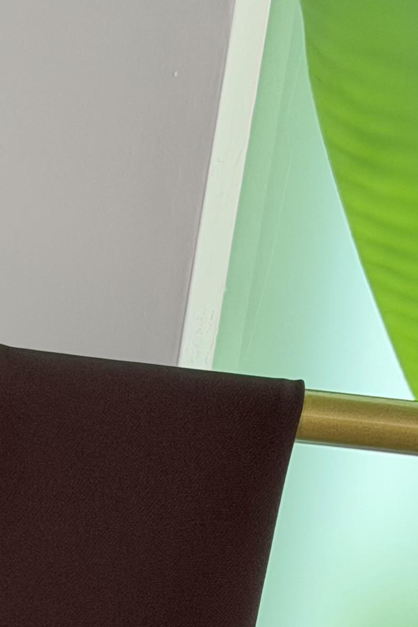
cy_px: 828
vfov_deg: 11.6
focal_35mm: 172
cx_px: -289
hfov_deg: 7.8
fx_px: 2995
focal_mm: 6.76
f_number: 1.78
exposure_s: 1/100
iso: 50
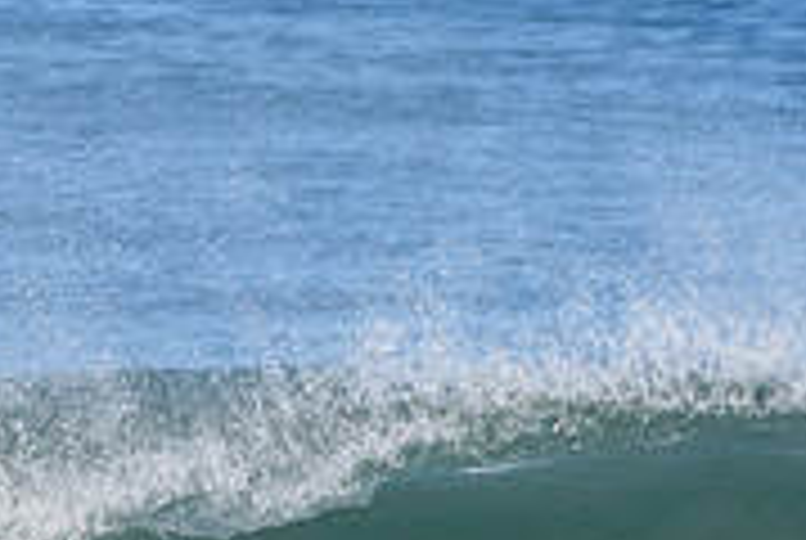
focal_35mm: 2427
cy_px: 785
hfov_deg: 0.8
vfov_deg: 0.6
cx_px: 419
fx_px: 54427
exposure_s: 1/2000
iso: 400
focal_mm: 500
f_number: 5.6
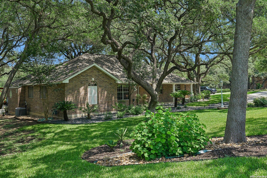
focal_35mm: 31
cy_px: 89
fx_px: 230
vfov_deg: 42.3
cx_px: 134
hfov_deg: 60.3
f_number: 8
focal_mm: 31
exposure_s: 1/100
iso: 200
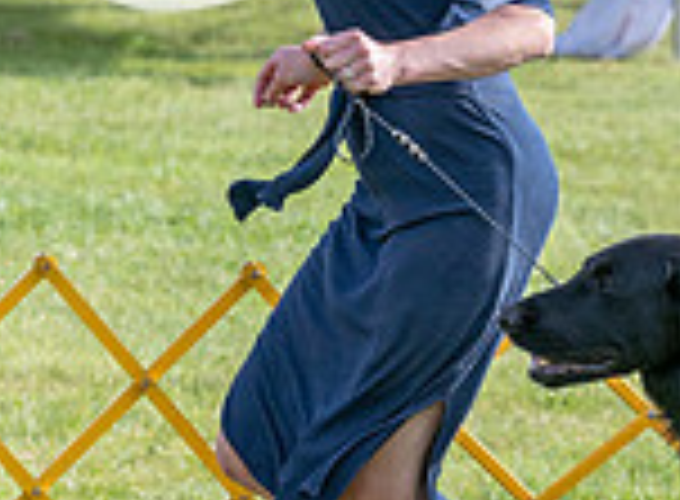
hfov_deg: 3.0
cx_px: 760
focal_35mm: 669
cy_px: 154
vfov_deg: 2.2
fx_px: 13049
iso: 500
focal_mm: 144
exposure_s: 1/1250
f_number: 5.6
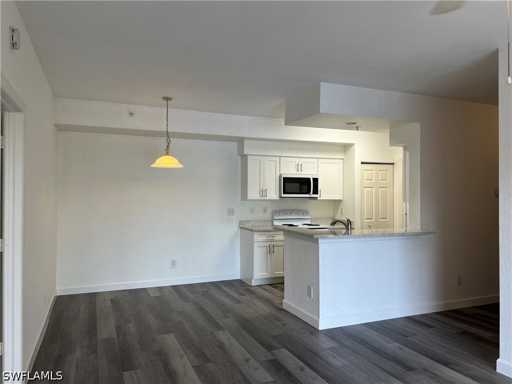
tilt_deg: +0.6
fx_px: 385
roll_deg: -0.8
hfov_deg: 67.3
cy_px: 192
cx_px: 256
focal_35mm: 26
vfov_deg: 53.1
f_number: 1.5
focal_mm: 5.7
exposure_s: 1/120
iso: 50
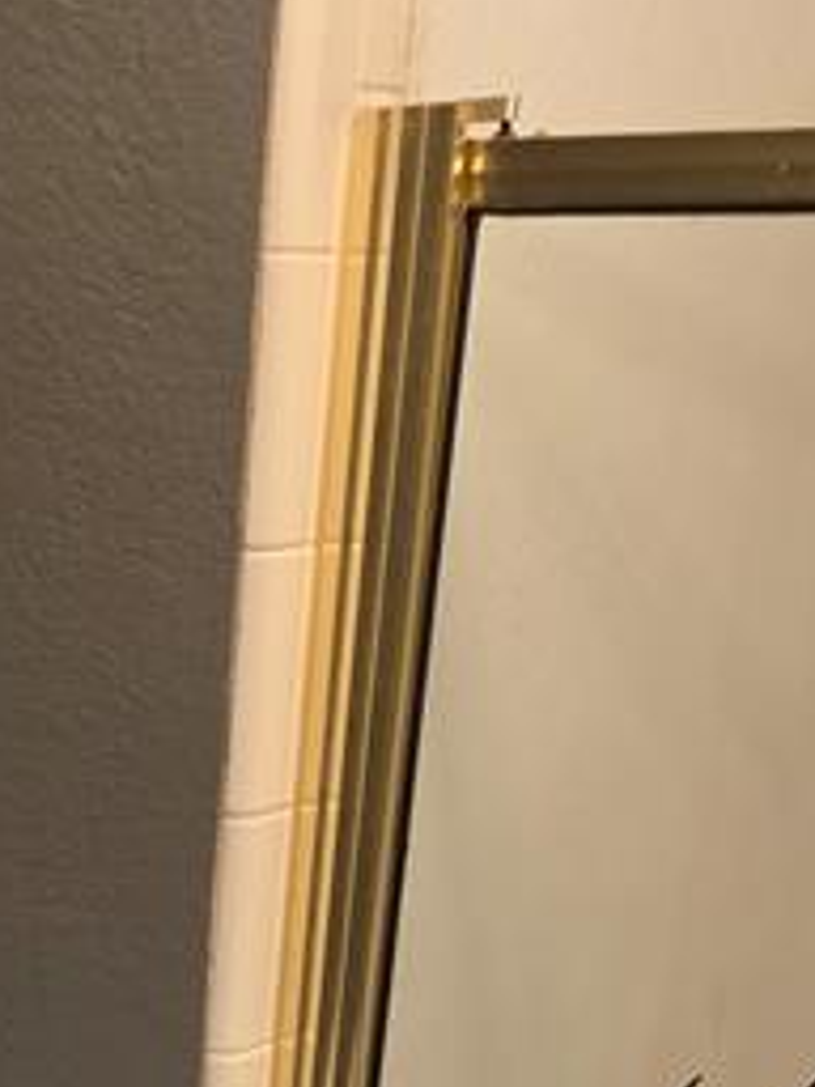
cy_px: 1393
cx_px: 13
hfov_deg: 20.7
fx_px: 2166
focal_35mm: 69
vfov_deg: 24.7
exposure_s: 1/120
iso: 640
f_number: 1.7
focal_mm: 6.25
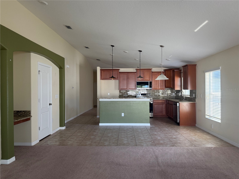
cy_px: 90
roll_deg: +0.1
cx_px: 120
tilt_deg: +0.2
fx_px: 166
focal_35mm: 24
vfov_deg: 56.8
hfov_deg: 71.6
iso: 200
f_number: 1.78
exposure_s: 1/144
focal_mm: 6.76
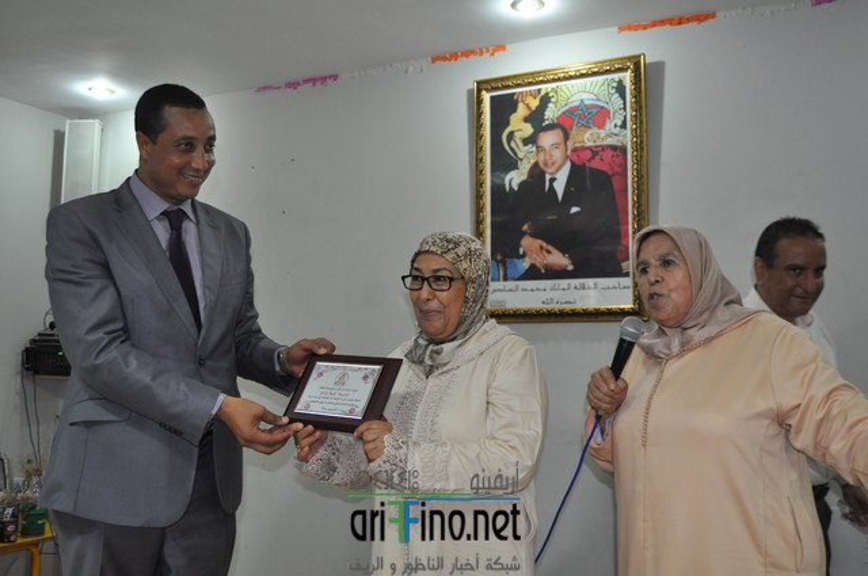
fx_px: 795
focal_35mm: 33
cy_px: 288
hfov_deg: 57.3
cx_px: 434
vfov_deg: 39.9
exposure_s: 1/100
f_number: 3.5
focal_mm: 22
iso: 800
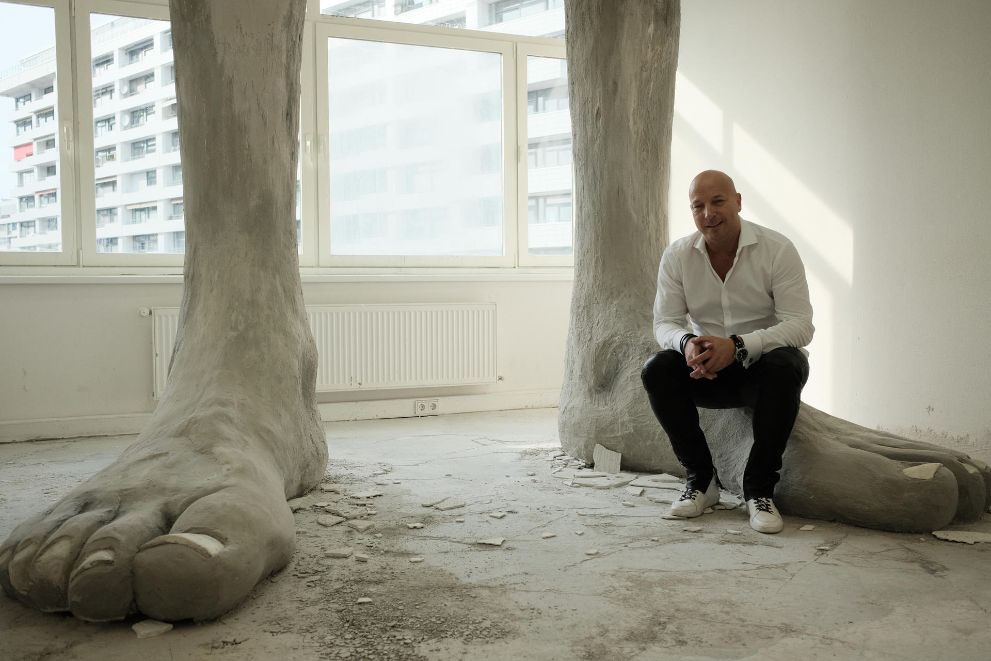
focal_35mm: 35
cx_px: 496
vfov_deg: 37.9
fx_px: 963
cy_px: 330
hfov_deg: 54.4
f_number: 2.8
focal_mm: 23
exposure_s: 1/2200
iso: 1250
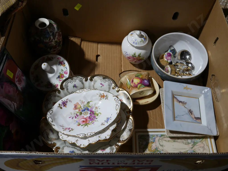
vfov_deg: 41.8
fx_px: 224
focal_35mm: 34
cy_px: 86
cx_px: 114
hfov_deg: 53.9
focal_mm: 17
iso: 250
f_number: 4.5
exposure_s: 1/60
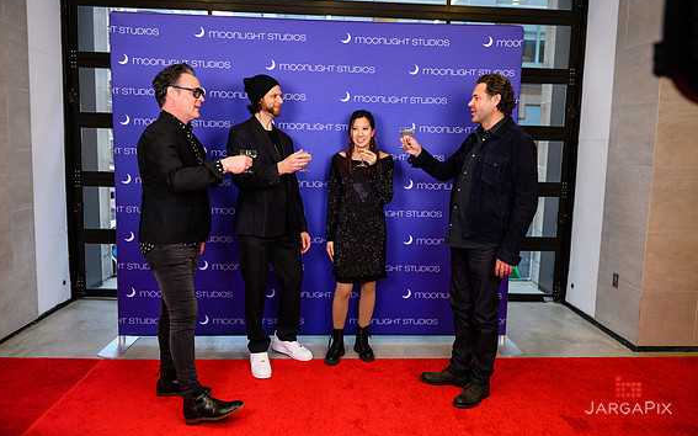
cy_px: 203
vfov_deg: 49.2
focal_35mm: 25
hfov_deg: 72.6
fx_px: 475
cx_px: 346
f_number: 5
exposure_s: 1/320
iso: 1000
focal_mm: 24
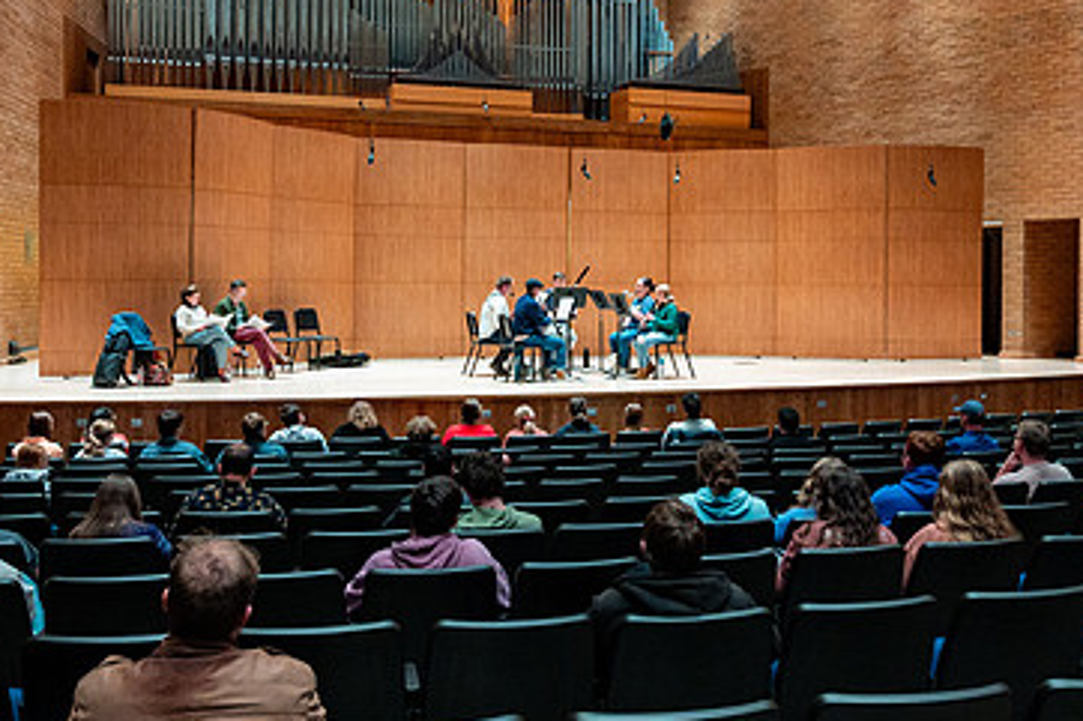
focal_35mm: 41
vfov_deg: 32.5
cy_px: 299
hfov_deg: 47.4
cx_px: 567
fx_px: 1233
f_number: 4
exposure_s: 1/160
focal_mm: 24
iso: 1600
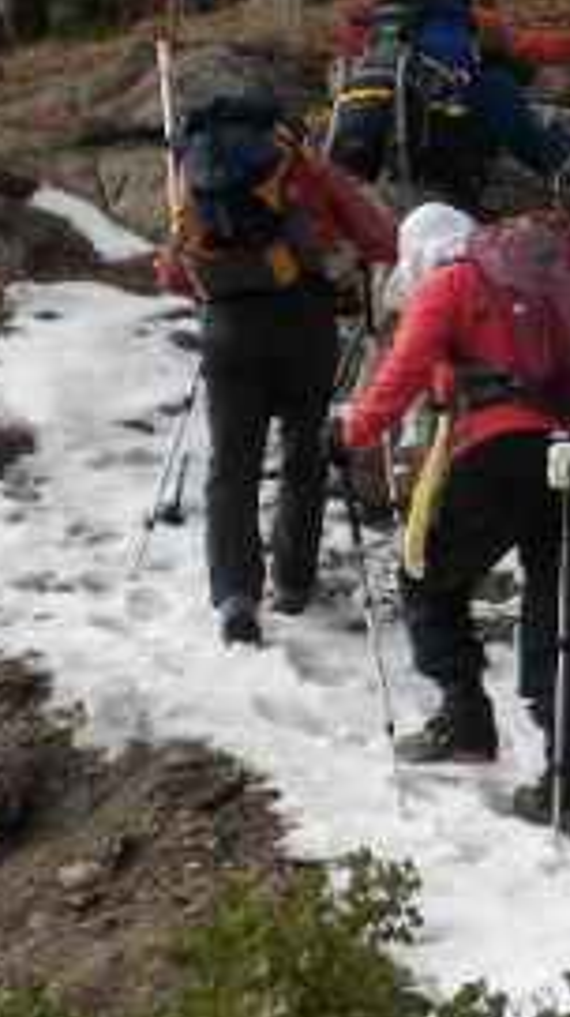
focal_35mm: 116
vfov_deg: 18.5
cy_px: 584
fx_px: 3124
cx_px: 1136
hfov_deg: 9.7
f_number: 3.5
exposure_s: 1/579
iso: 76
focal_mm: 6.6
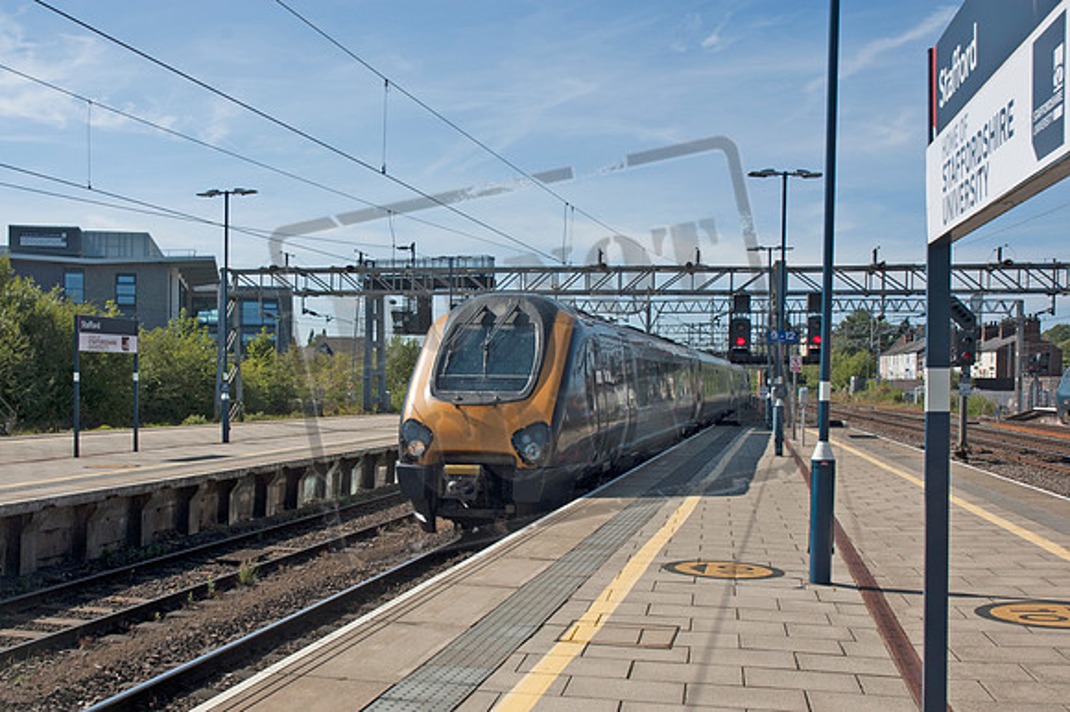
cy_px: 356
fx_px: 1069
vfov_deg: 36.8
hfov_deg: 53.2
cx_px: 535
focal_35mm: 36
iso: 200
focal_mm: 24
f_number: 9
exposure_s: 1/320
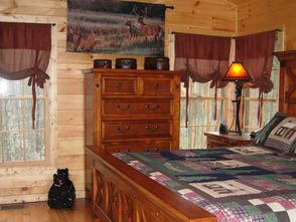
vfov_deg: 32.2
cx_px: 169
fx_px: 385
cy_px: 130
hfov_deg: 41.9
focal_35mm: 45
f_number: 2.7
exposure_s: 1/181
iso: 200
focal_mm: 7.5
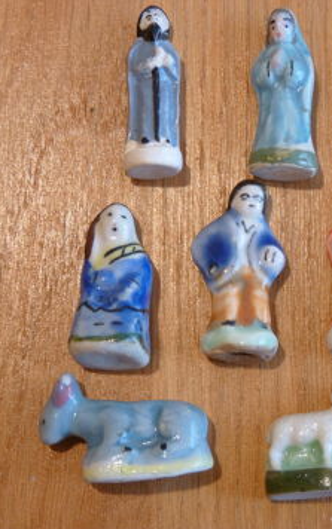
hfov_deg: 13.1
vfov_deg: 20.8
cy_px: 264
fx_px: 1445
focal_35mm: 100
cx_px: 235
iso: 80
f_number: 3.4
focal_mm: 12.4
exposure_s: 1/4
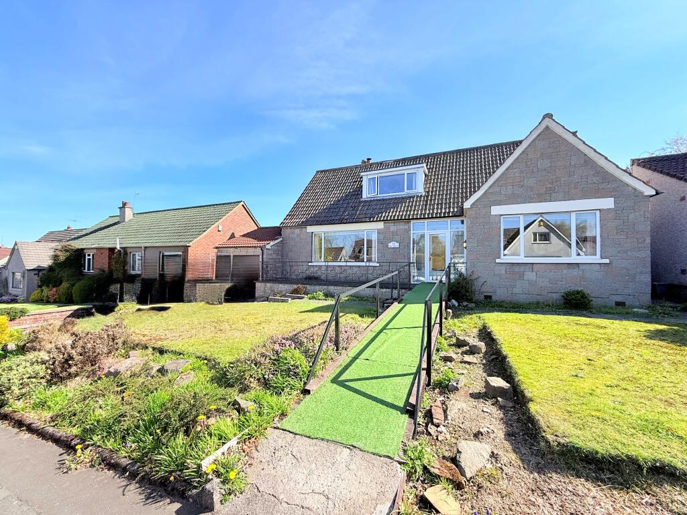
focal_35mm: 14
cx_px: 344
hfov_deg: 102.1
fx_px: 278
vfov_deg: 85.7
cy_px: 258
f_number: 2.2
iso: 64
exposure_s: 1/1285
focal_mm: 2.22
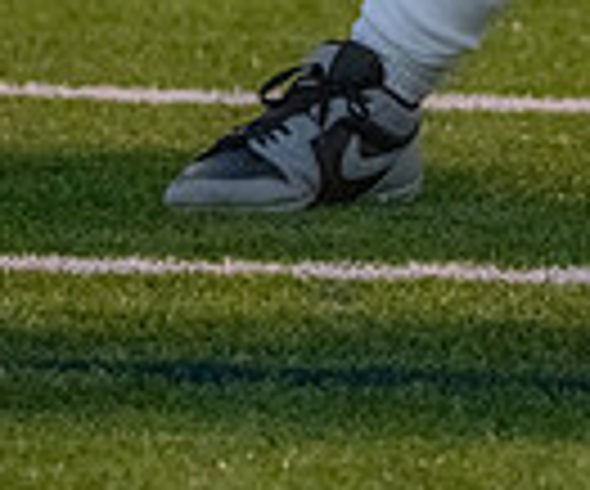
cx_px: 884
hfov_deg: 1.5
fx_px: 22155
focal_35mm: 1249
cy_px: -370
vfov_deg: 1.3
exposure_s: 1/1250
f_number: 5.6
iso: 12800
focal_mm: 250
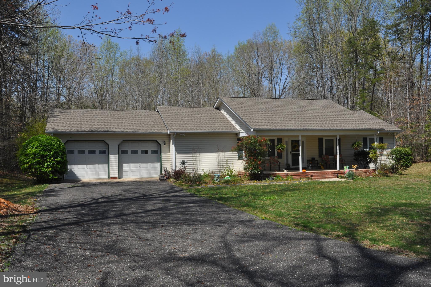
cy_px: 144
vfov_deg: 36.8
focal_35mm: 36
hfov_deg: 53.2
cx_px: 216
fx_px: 430
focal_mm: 24
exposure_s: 1/350
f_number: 9.5
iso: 200
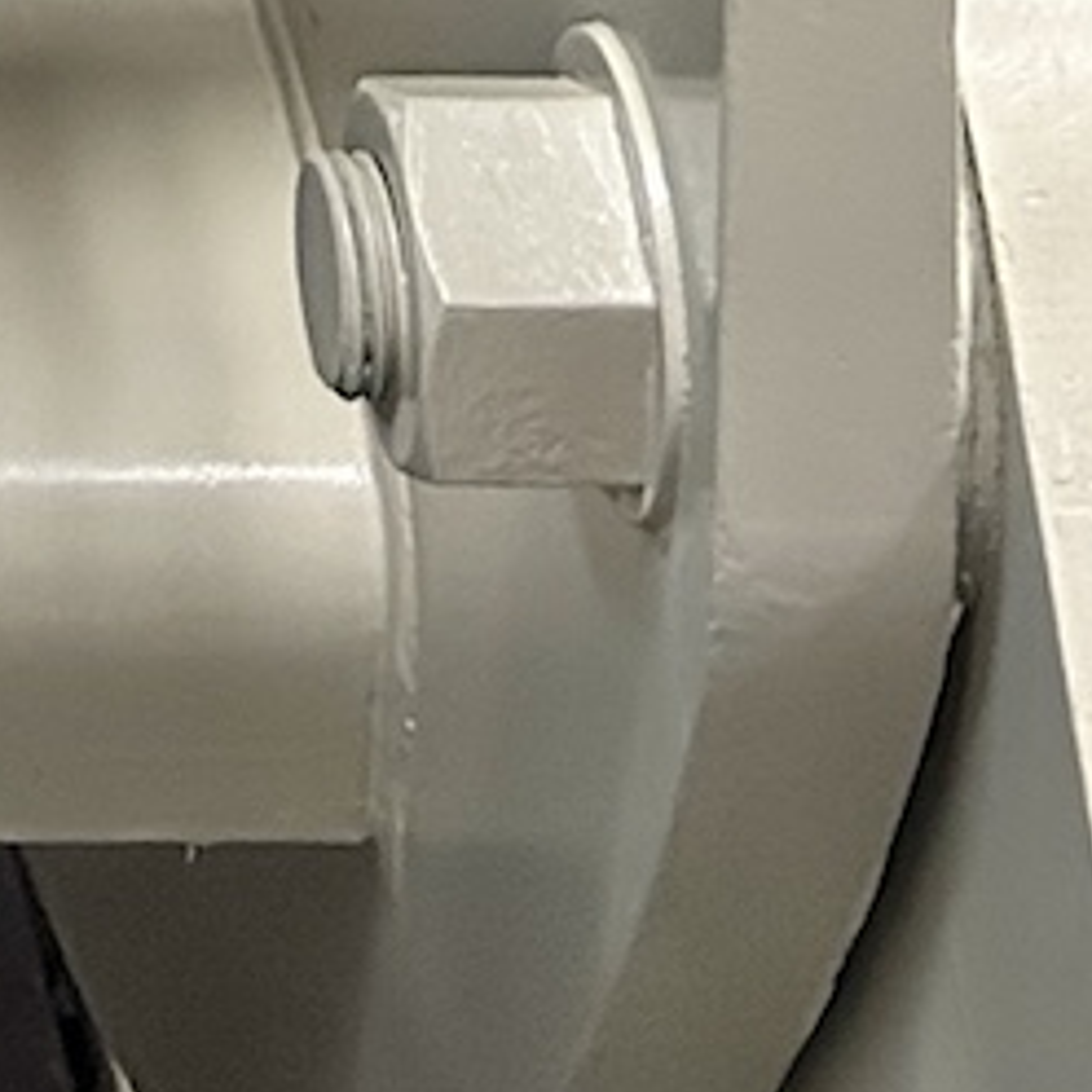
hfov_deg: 9.7
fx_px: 6032
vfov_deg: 8.2
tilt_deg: -4.0
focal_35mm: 169
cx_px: -1035
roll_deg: +0.3
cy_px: -2549
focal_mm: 5.7
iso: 400
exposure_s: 1/60
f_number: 1.5
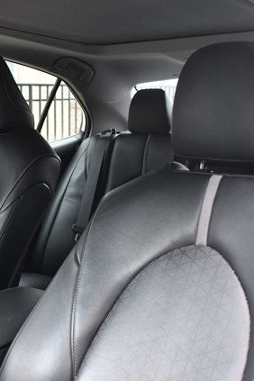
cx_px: 101
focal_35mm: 50
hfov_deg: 26.9
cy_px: 190
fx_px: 529
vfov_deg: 39.6
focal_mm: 22
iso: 2200
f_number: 3.8
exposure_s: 1/125
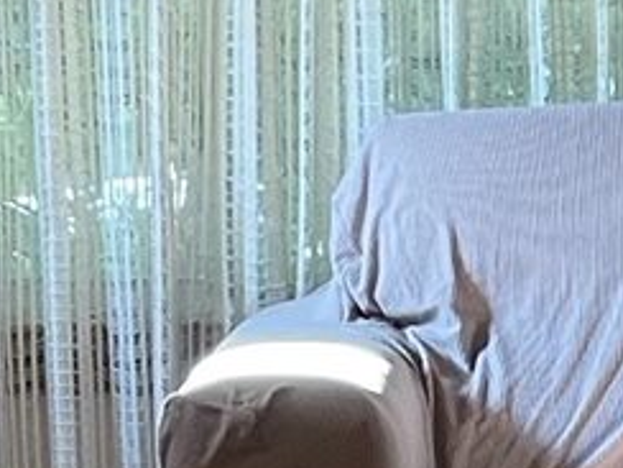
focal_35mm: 236
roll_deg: +1.6
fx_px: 4247
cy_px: 708
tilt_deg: -12.4
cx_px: 646
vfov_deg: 6.2
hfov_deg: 8.3
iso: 80
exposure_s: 1/60
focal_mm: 5.1
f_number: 1.6
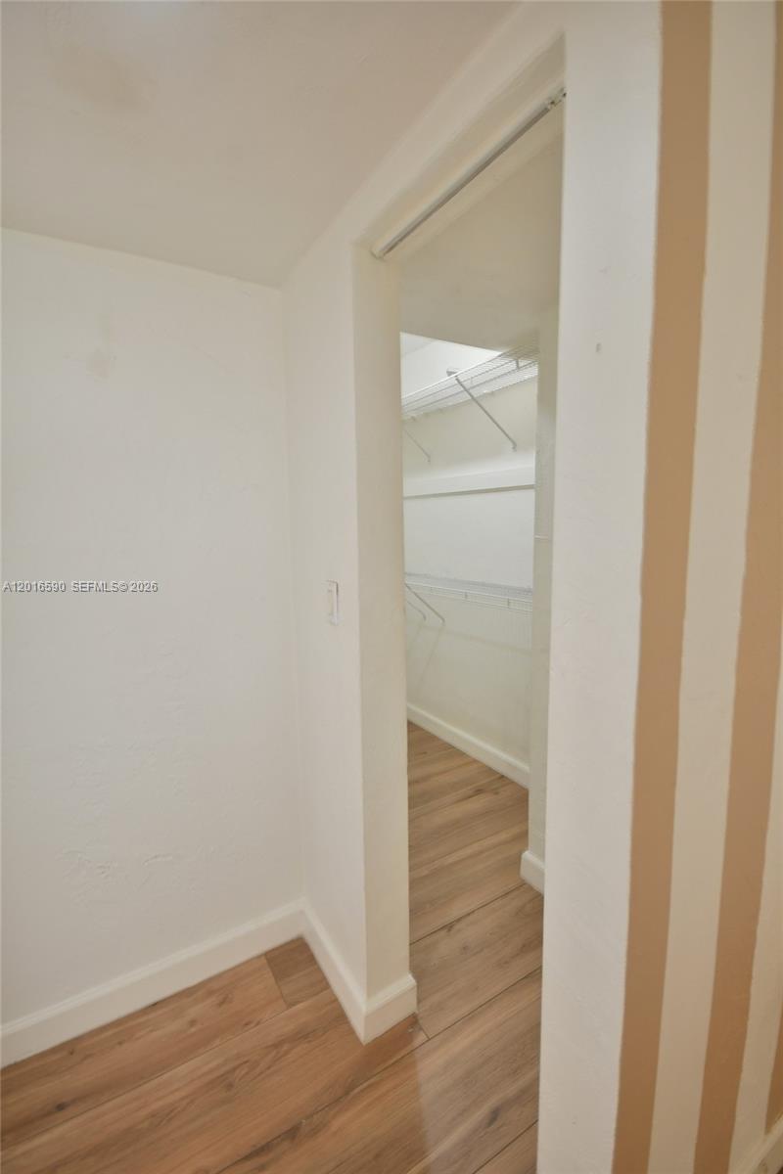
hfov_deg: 77.3
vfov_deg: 100.4
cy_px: 587
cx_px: 392
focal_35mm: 15
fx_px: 489
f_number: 4
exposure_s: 1/100
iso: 1400
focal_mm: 10
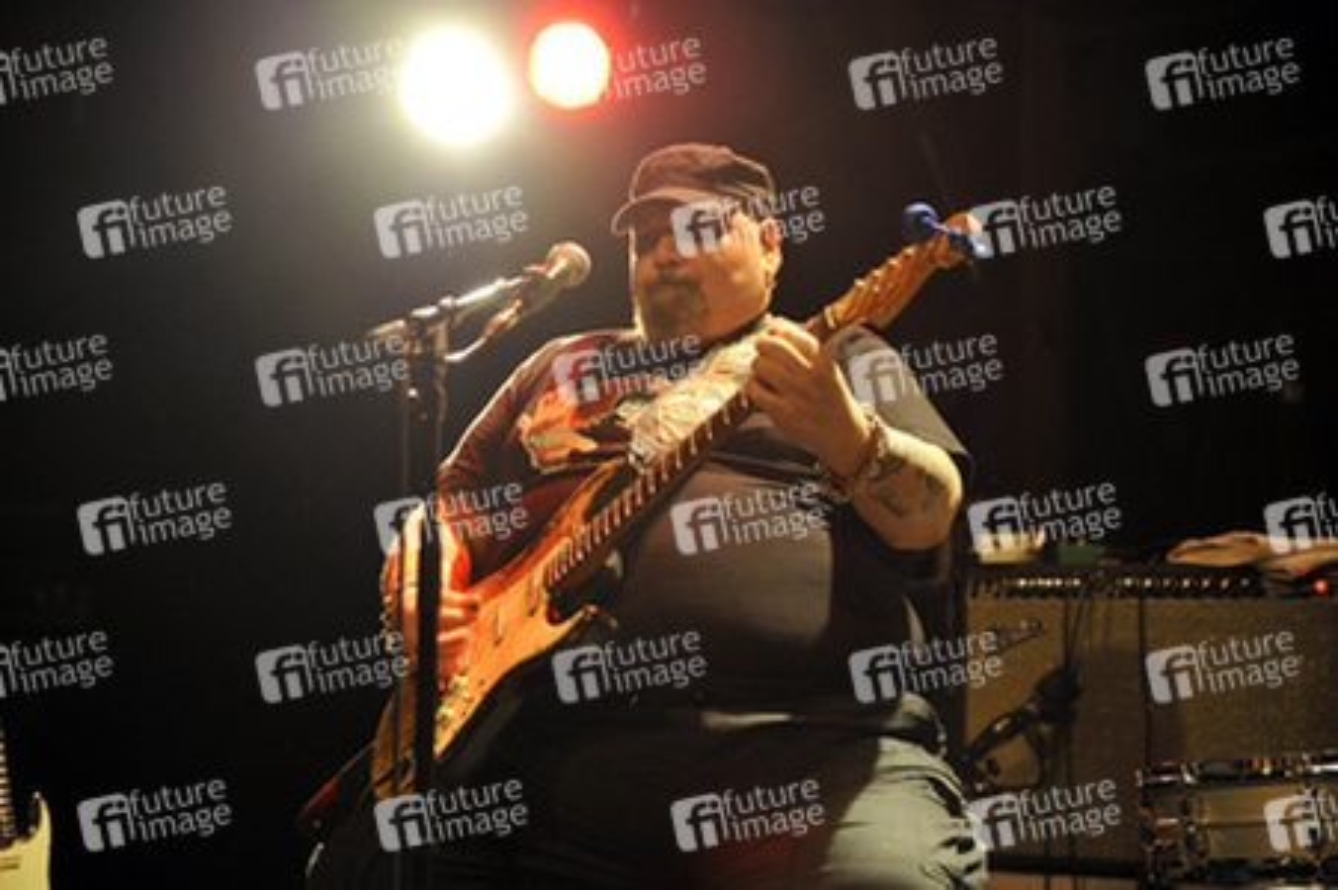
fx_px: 2600
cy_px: 445
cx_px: 669
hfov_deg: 28.9
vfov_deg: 19.4
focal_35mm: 70
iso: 1600
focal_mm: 70
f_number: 2.8
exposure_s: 1/125
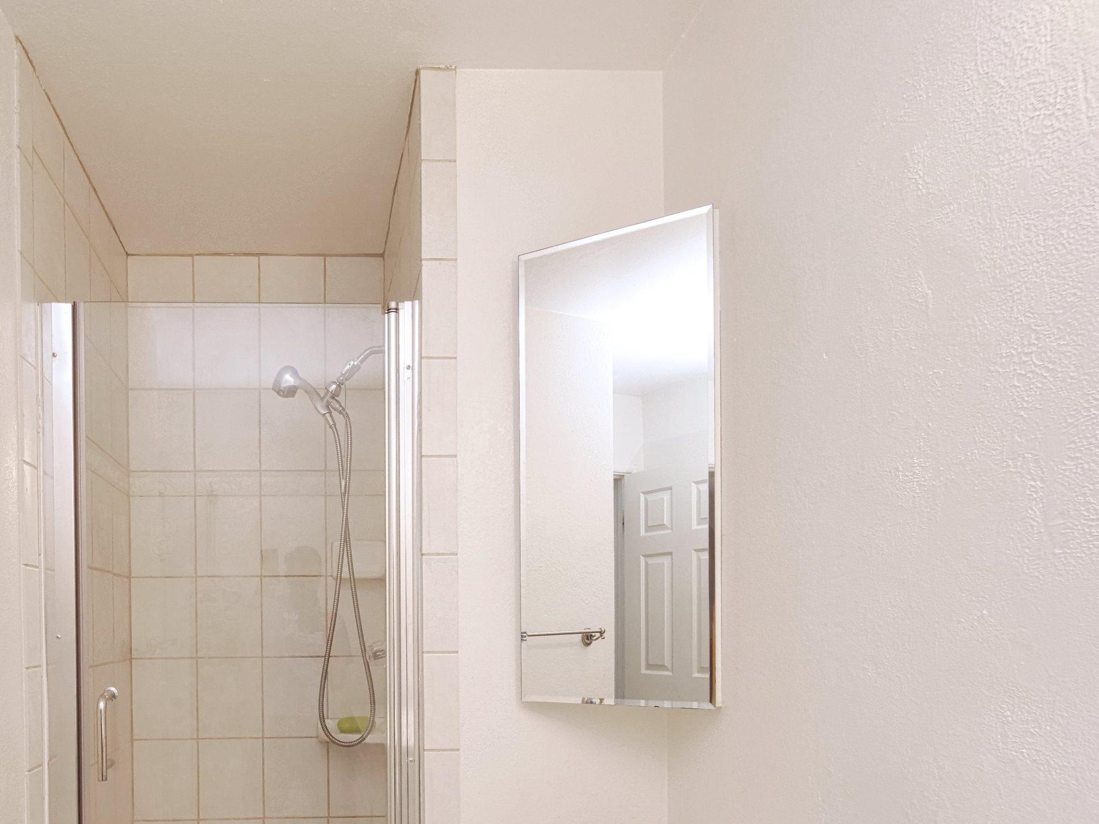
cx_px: 360
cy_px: 635
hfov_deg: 71.6
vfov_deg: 55.5
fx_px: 730
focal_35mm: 23
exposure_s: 1/160
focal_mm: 7
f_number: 5.6
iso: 800
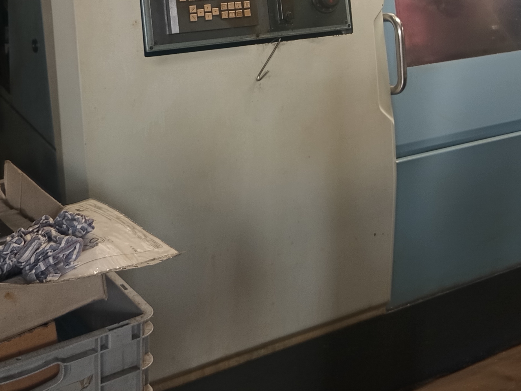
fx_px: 783
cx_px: 288
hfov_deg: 36.8
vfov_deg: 26.9
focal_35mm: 52
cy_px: 29
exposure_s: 1/50
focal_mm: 5.24
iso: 217
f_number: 1.7
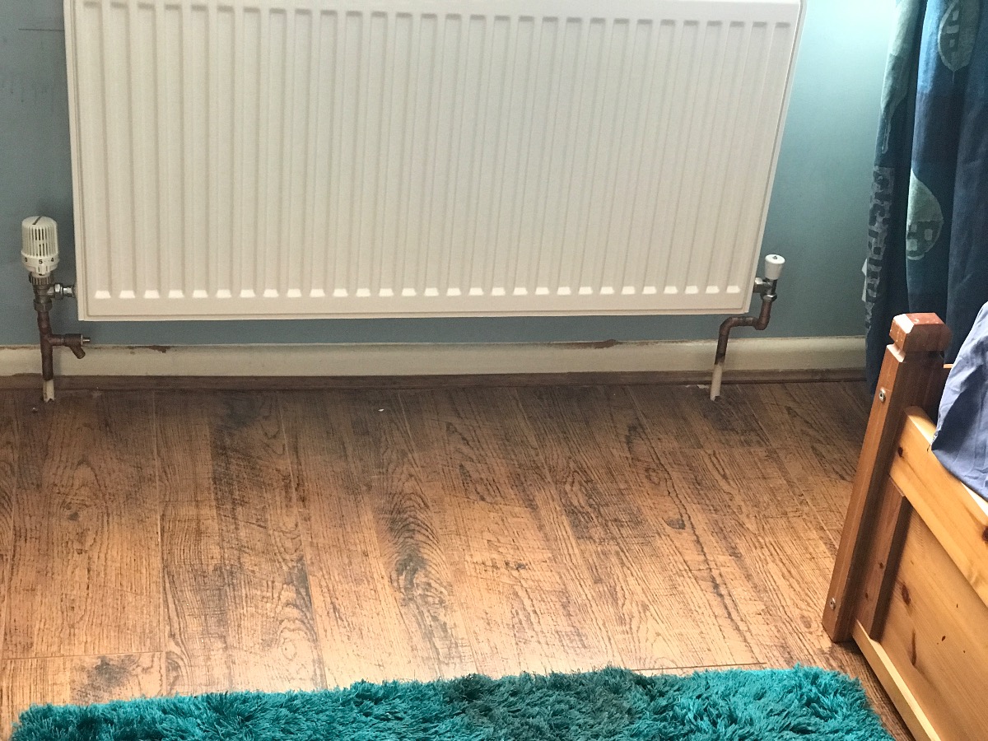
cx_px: 494
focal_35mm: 57
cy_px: 370
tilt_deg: -29.6
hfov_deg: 33.8
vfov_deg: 25.7
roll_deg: -6.1
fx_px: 1627
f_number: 2.8
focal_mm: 6.6
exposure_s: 1/50
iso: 200
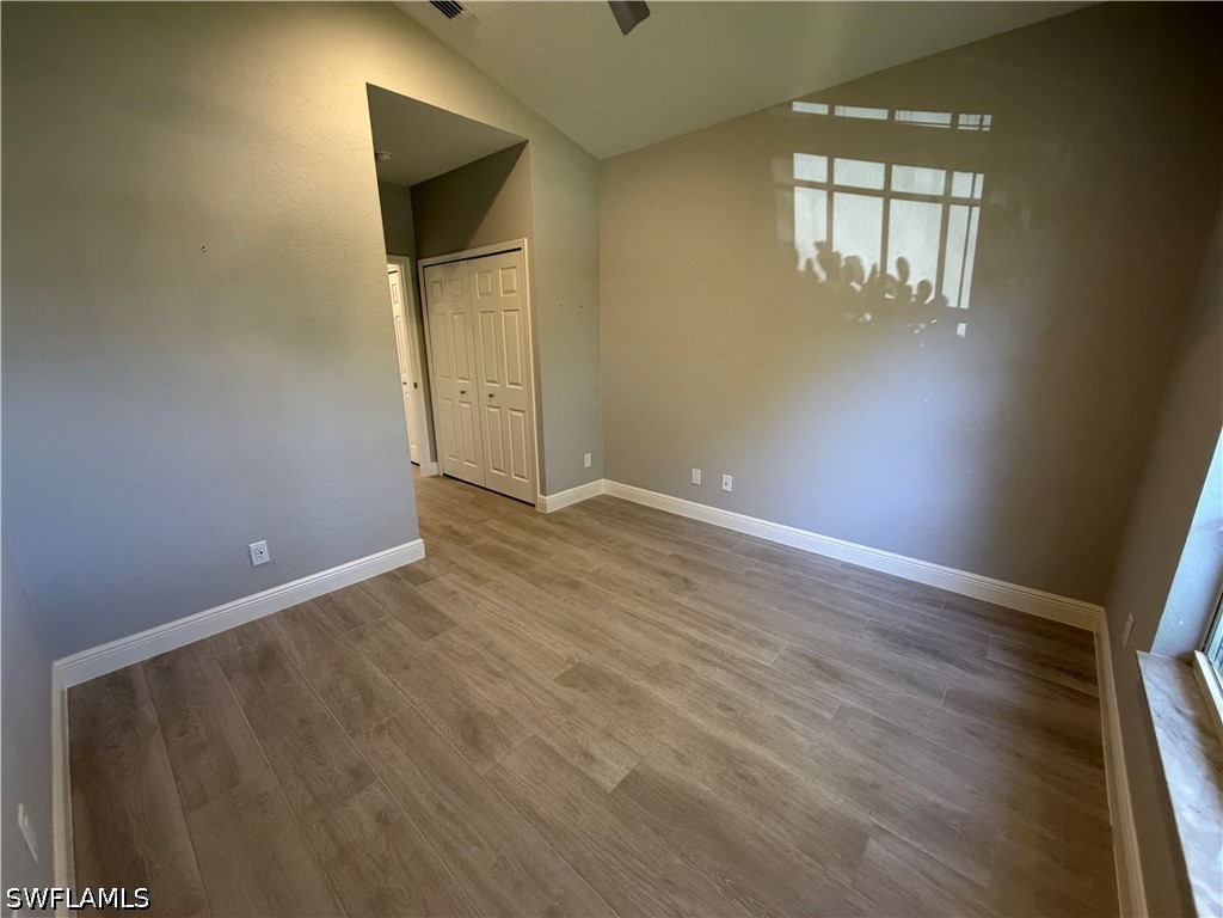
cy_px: 459
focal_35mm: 14
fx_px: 495
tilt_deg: -14.9
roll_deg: +0.9
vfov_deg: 85.7
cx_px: 612
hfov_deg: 102.1
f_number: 2.2
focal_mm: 2.22
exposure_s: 1/121
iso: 250
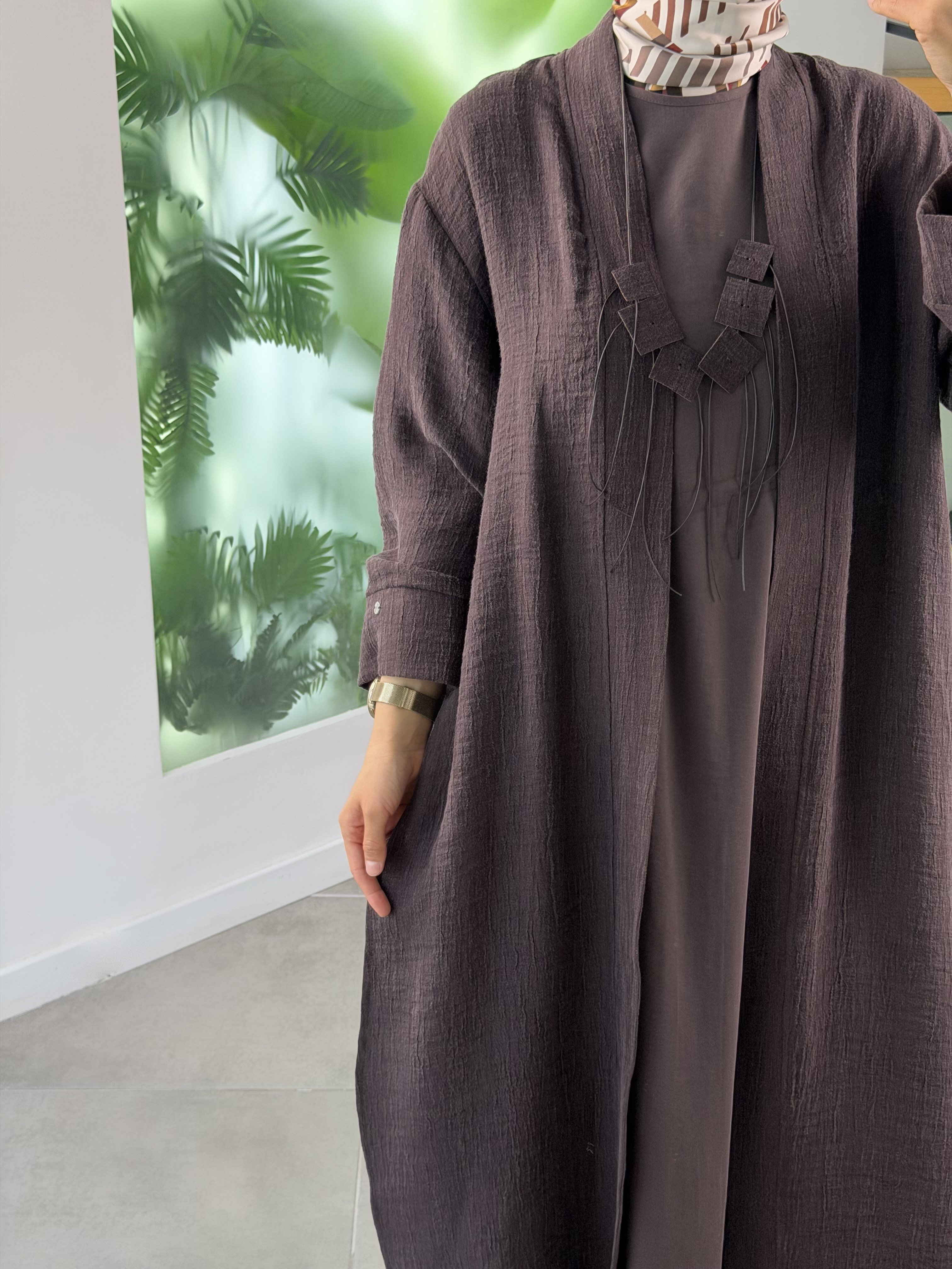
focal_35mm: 48
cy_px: 634
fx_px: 1760
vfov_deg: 39.7
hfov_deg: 30.3
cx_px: 476
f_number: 1.78
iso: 100
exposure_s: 1/136
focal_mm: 6.76
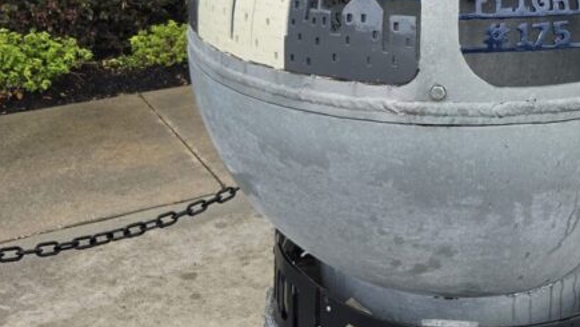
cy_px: -33
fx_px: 908
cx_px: 500
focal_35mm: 59
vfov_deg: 19.5
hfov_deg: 33.9
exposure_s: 1/1925
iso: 80
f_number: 1.8
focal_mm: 5.4
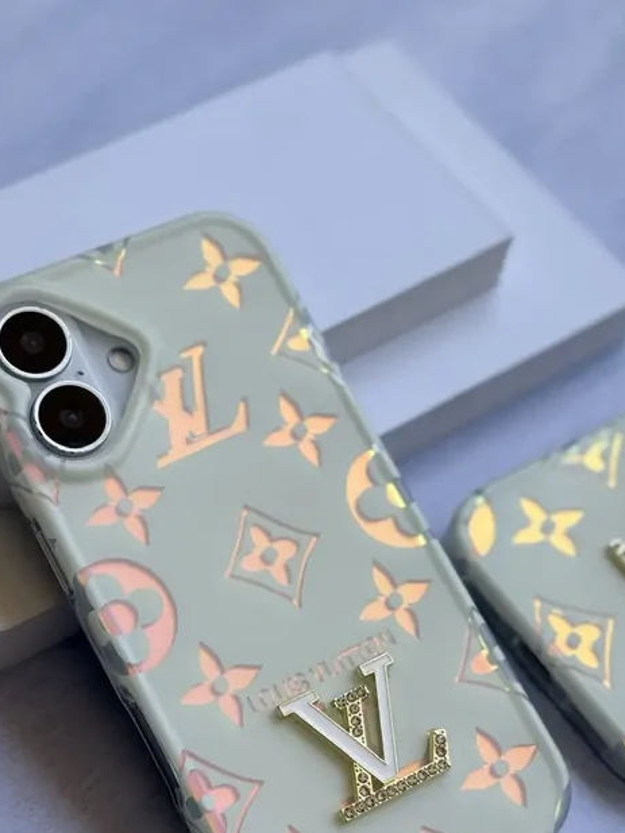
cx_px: 242
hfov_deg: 21.0
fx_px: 1685
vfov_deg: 27.5
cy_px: 595
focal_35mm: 70
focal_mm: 6.76
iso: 64
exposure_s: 1/1203
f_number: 1.78
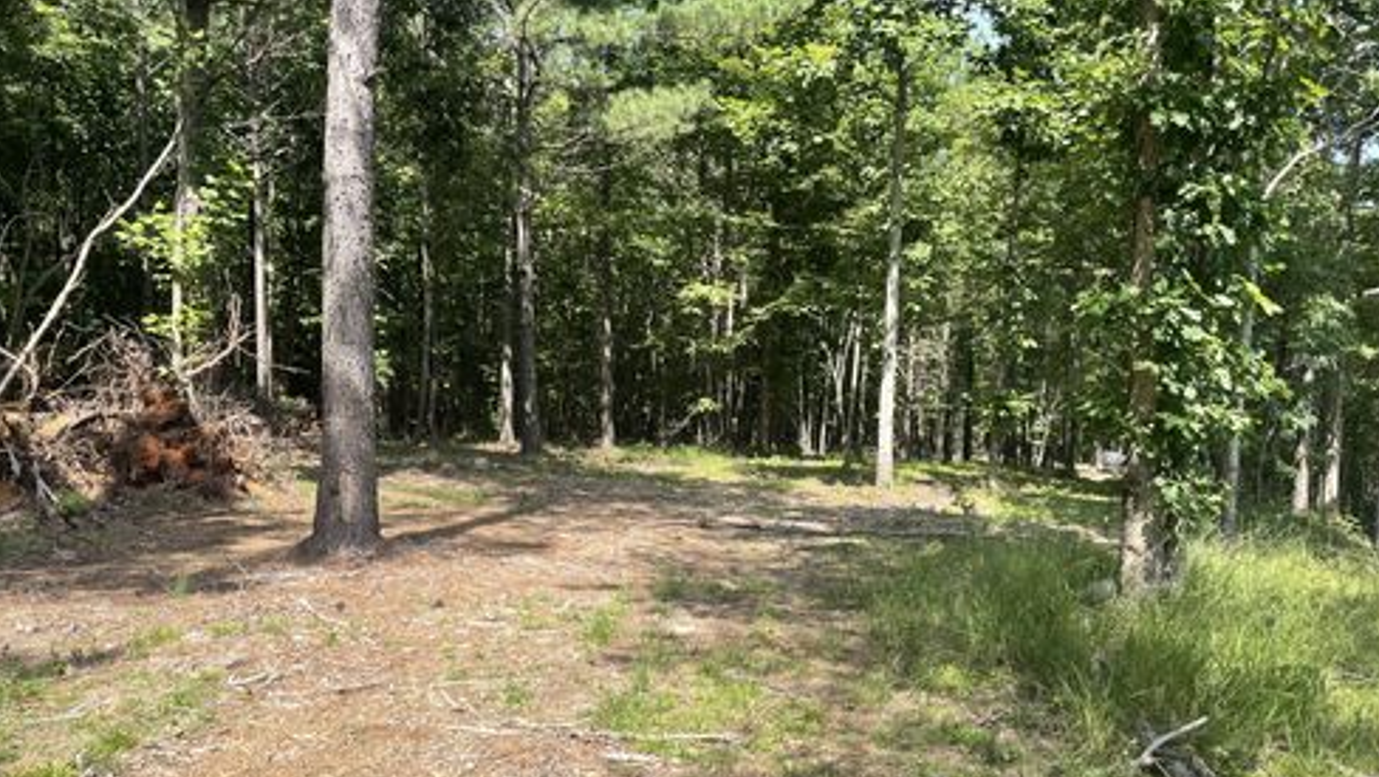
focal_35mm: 29
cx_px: 684
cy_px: 422
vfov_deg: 40.2
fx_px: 1061
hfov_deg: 66.0
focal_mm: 4.2
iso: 32
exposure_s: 1/932
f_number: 1.6
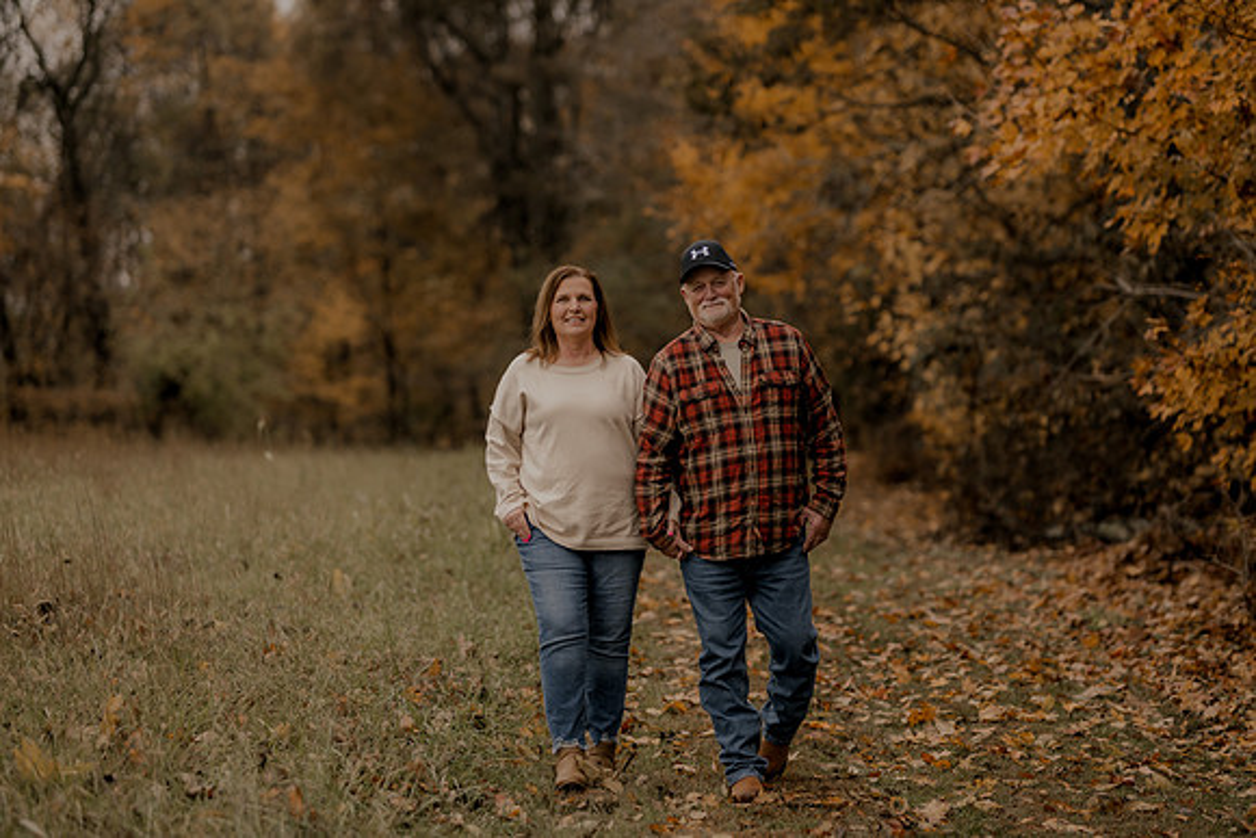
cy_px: 419
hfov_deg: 23.9
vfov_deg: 16.1
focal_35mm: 85
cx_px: 628
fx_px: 2966
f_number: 1.8
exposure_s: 1/2500
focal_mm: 85
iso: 250
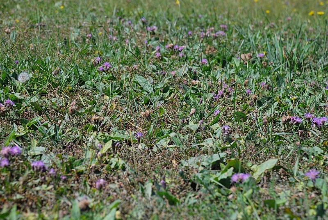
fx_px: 958
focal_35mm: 105
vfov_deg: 13.1
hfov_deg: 19.4
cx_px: 164
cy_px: 110
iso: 400
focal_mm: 70
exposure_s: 1/1600
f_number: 6.3
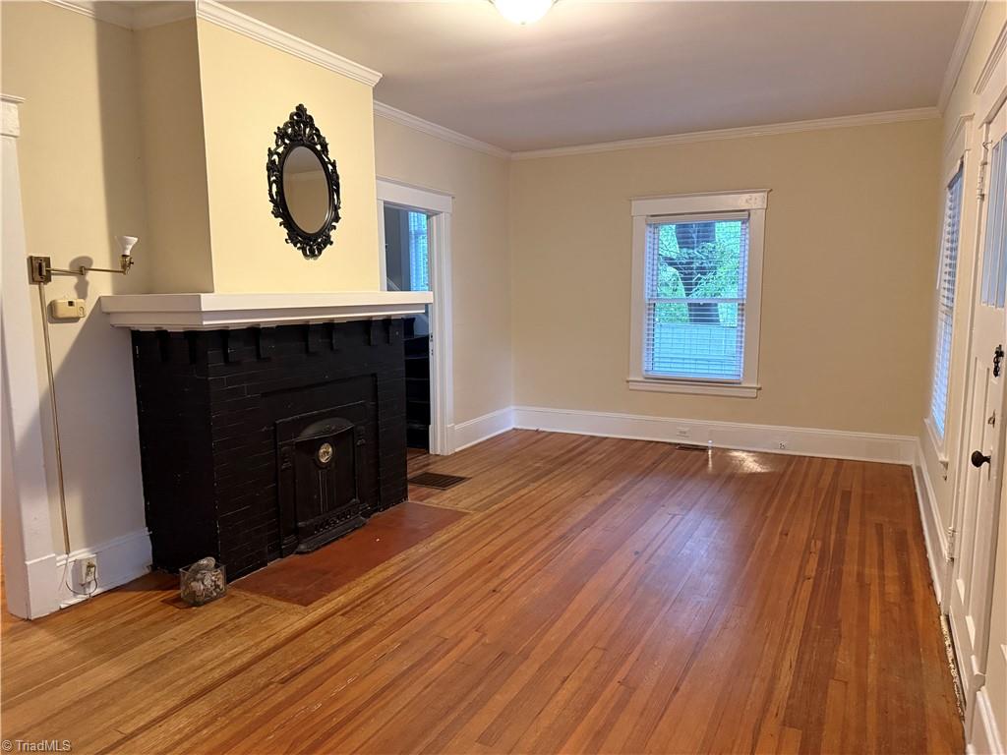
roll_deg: +0.1
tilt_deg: -7.6
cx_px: 504
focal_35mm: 24
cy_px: 378
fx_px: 698
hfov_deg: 71.6
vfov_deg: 56.8
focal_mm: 6.76
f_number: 1.78
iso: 800
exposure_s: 1/60
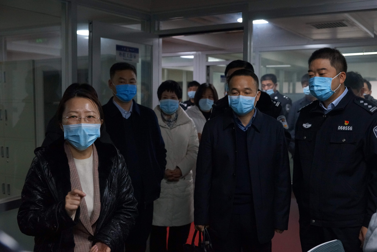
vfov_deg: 33.4
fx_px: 419
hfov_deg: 48.5
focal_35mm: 40
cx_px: 188
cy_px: 126
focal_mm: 40
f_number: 4
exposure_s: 1/200
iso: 4000
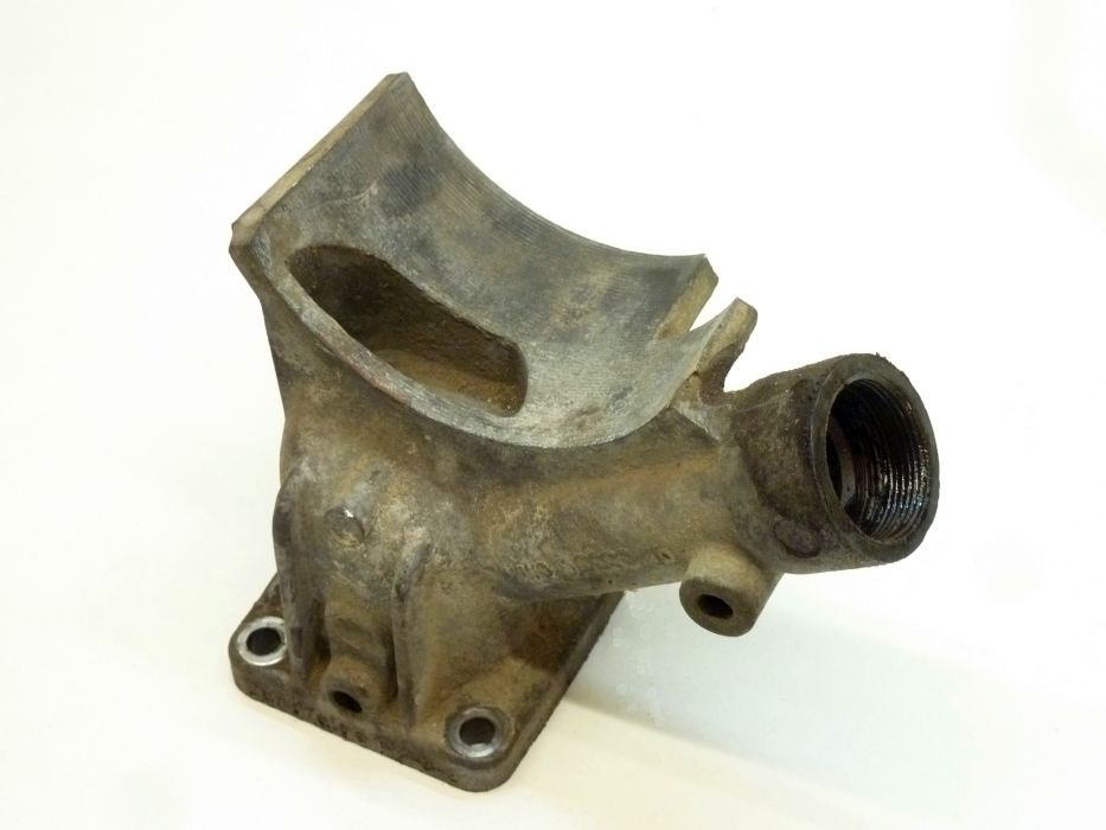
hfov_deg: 32.7
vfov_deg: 24.8
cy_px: 415
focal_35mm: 59
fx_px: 1885
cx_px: 553
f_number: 3.9
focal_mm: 9.7
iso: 400
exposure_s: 1/20
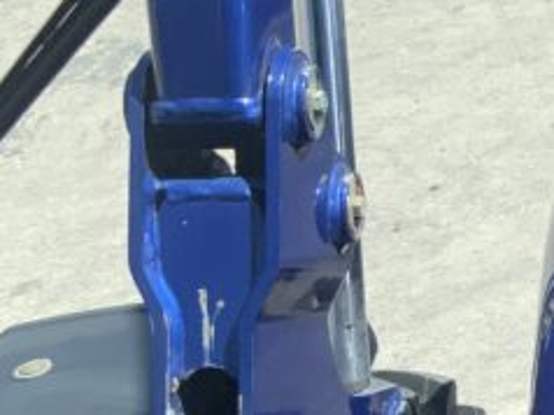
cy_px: 131
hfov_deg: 13.9
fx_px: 1999
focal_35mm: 125
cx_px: 1024
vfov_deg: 11.8
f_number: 1.8
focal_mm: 3
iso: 16
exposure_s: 1/728
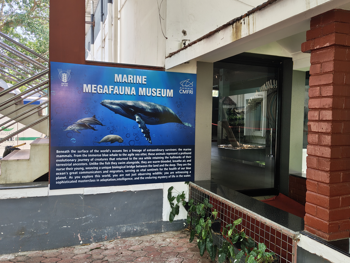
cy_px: 132
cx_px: 175
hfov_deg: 60.0
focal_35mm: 30
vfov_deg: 46.8
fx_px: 303
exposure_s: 1/60
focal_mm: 5.56
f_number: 1.88
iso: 119
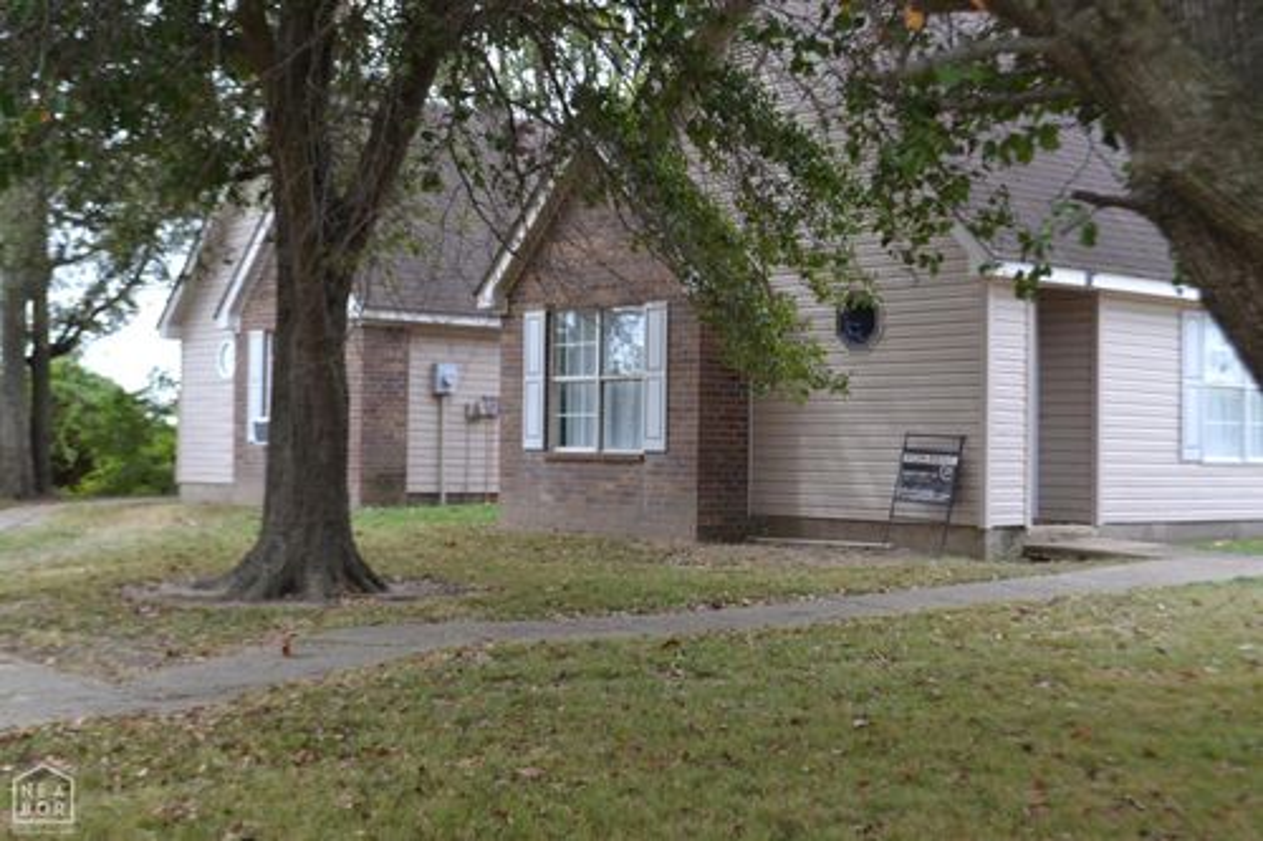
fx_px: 1789
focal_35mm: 51
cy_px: 420
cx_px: 632
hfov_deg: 38.9
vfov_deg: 26.5
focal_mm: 34
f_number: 5.6
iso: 320
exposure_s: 1/125
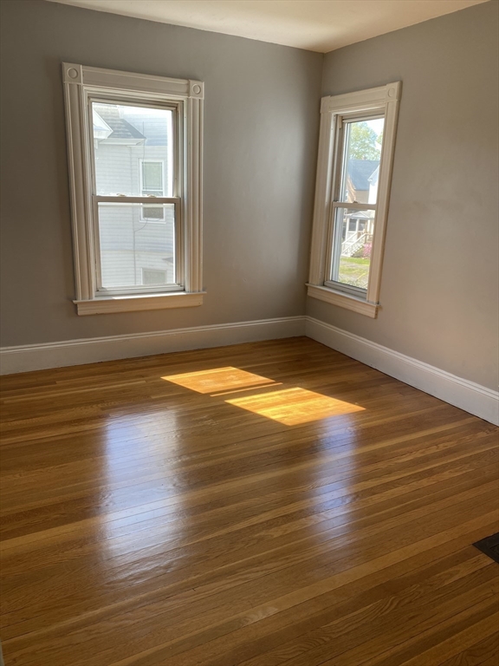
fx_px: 500
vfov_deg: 67.3
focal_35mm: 26
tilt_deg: -14.2
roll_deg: -1.8
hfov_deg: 53.1
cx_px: 250
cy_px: 333
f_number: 1.8
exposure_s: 1/121
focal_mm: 4.25
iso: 32
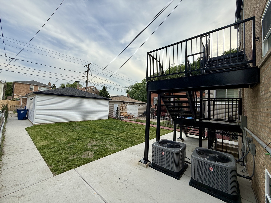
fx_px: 110
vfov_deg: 85.7
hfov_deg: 102.1
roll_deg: -2.8
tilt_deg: +2.7
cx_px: 136
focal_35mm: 14
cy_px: 102
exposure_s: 1/901
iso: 50
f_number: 2.2
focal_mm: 2.22
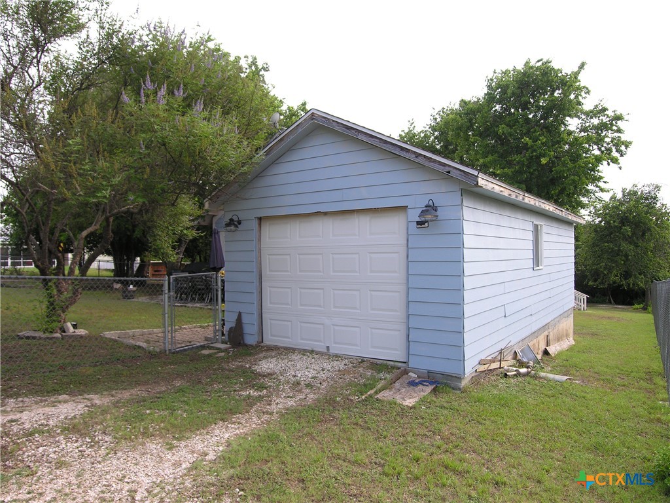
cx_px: 335
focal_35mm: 24
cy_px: 252
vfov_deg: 56.8
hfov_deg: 71.6
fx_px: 465
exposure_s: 1/93
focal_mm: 6.1
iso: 50
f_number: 4.1
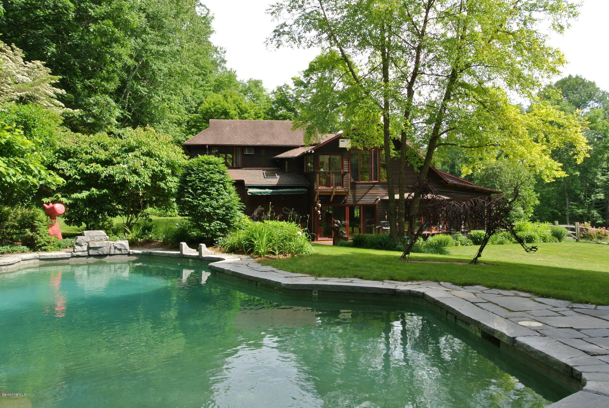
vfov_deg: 46.5
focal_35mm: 28
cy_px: 204
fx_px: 474
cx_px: 304
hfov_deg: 65.4
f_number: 9
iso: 100
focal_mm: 10.7
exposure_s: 1/60
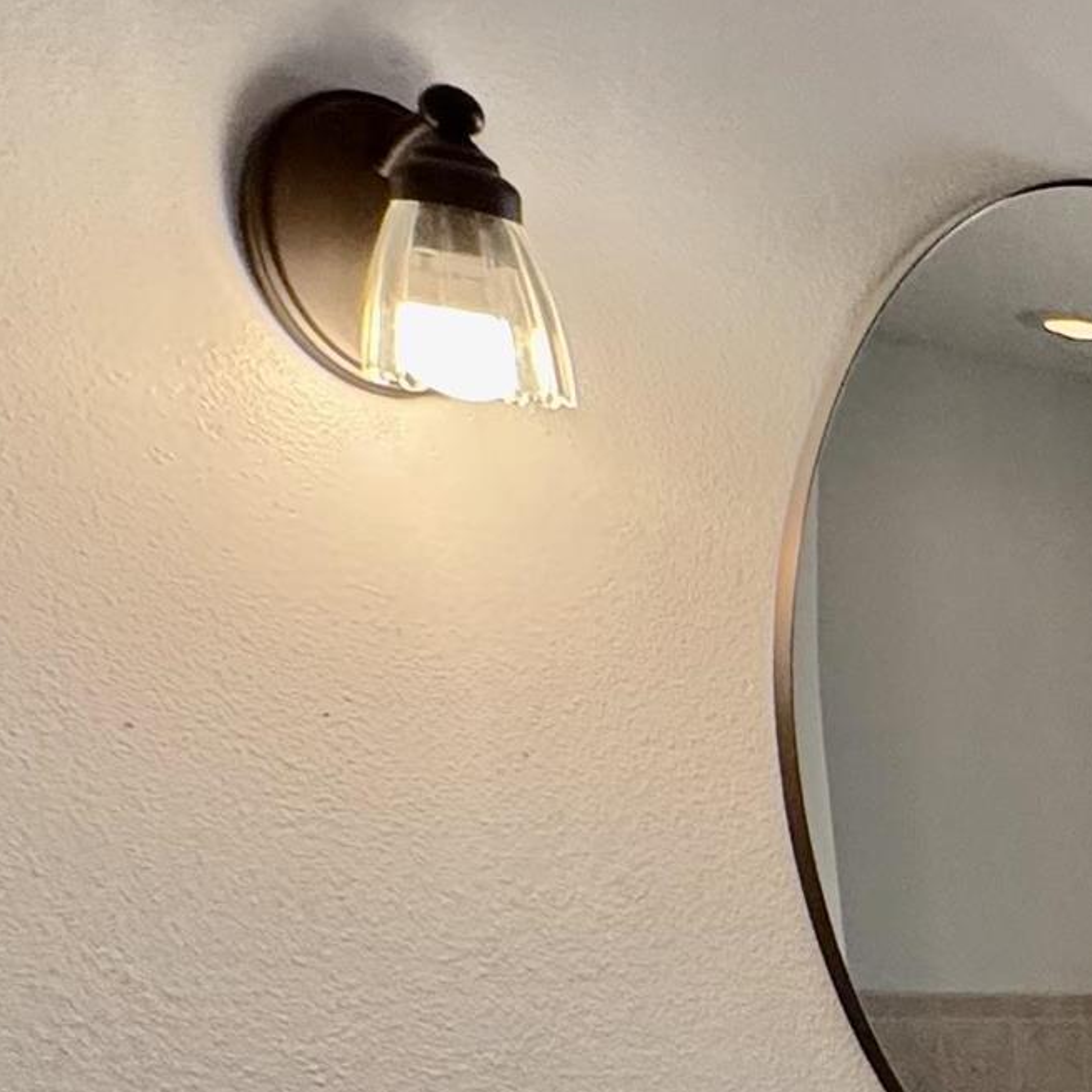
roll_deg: -1.0
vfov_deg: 27.2
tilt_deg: -8.9
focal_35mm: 58
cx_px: 2262
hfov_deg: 18.1
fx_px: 2070
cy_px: 1184
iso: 250
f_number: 2.2
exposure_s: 1/120
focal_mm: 2.22
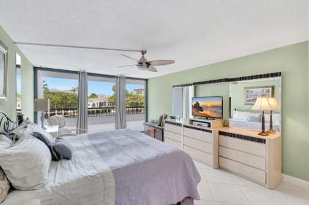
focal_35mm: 15
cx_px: 154
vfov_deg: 77.2
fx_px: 129
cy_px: 102
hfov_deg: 100.4
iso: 1100
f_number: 8
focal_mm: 10
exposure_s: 1/50
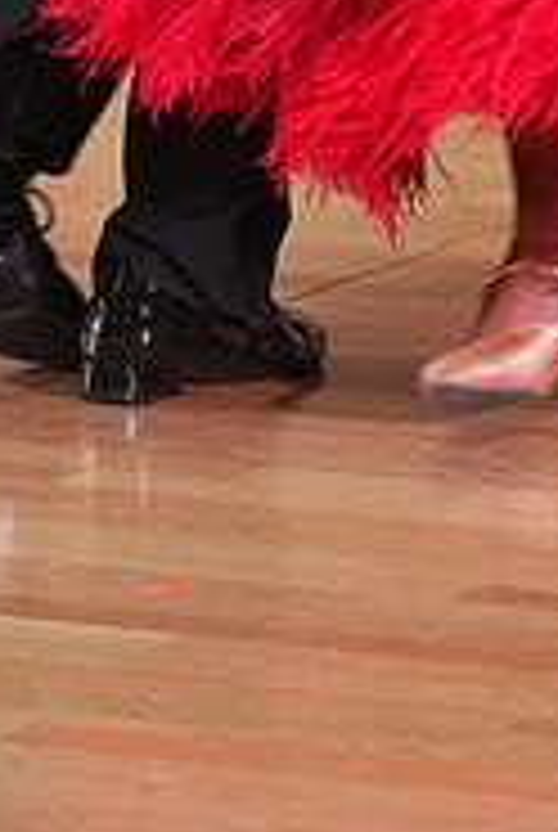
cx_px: 56
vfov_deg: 4.2
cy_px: -454
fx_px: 11164
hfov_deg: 2.9
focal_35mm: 482
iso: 3200
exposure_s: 1/200
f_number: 6.3
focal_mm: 154
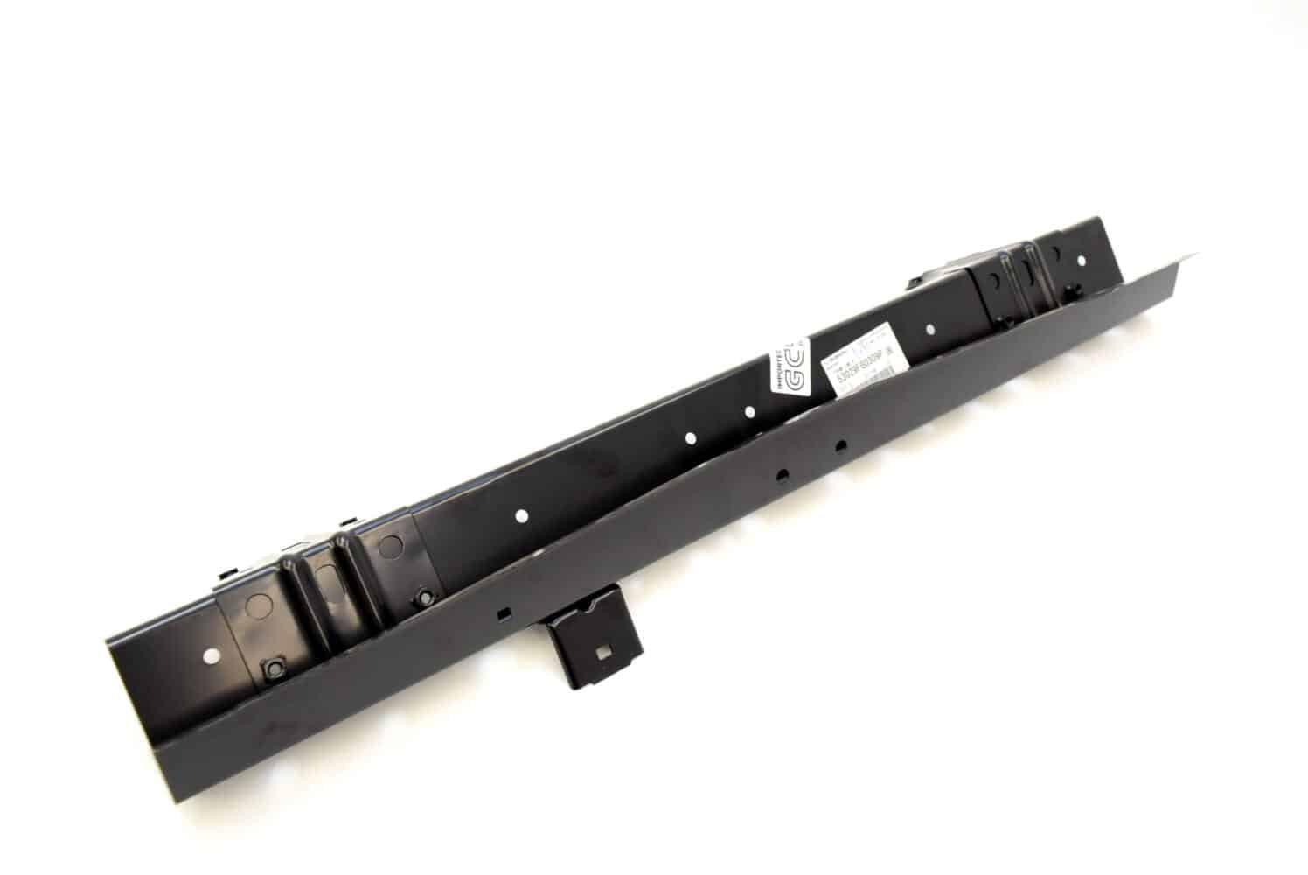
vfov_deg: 43.7
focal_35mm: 30
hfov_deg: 61.9
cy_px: 438
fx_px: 1091
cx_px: 654
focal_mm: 20
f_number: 5.6
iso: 400
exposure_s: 1/125
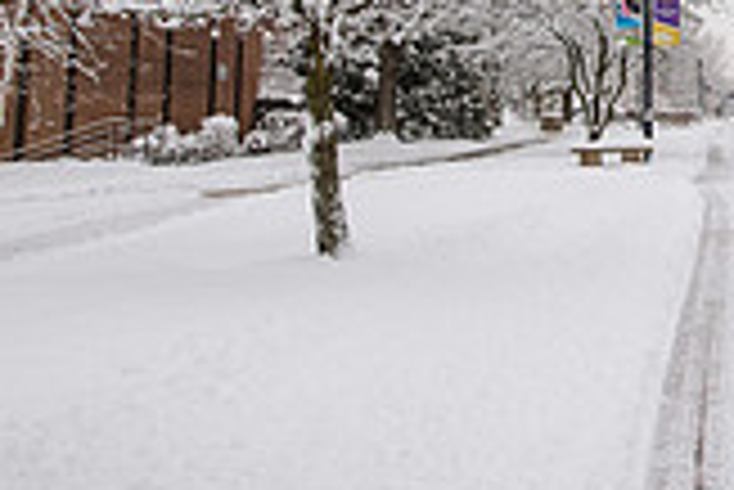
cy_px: -164
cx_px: 887
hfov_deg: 21.2
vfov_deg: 14.7
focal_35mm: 89
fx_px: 1816
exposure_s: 1/500
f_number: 3.5
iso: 160
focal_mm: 25
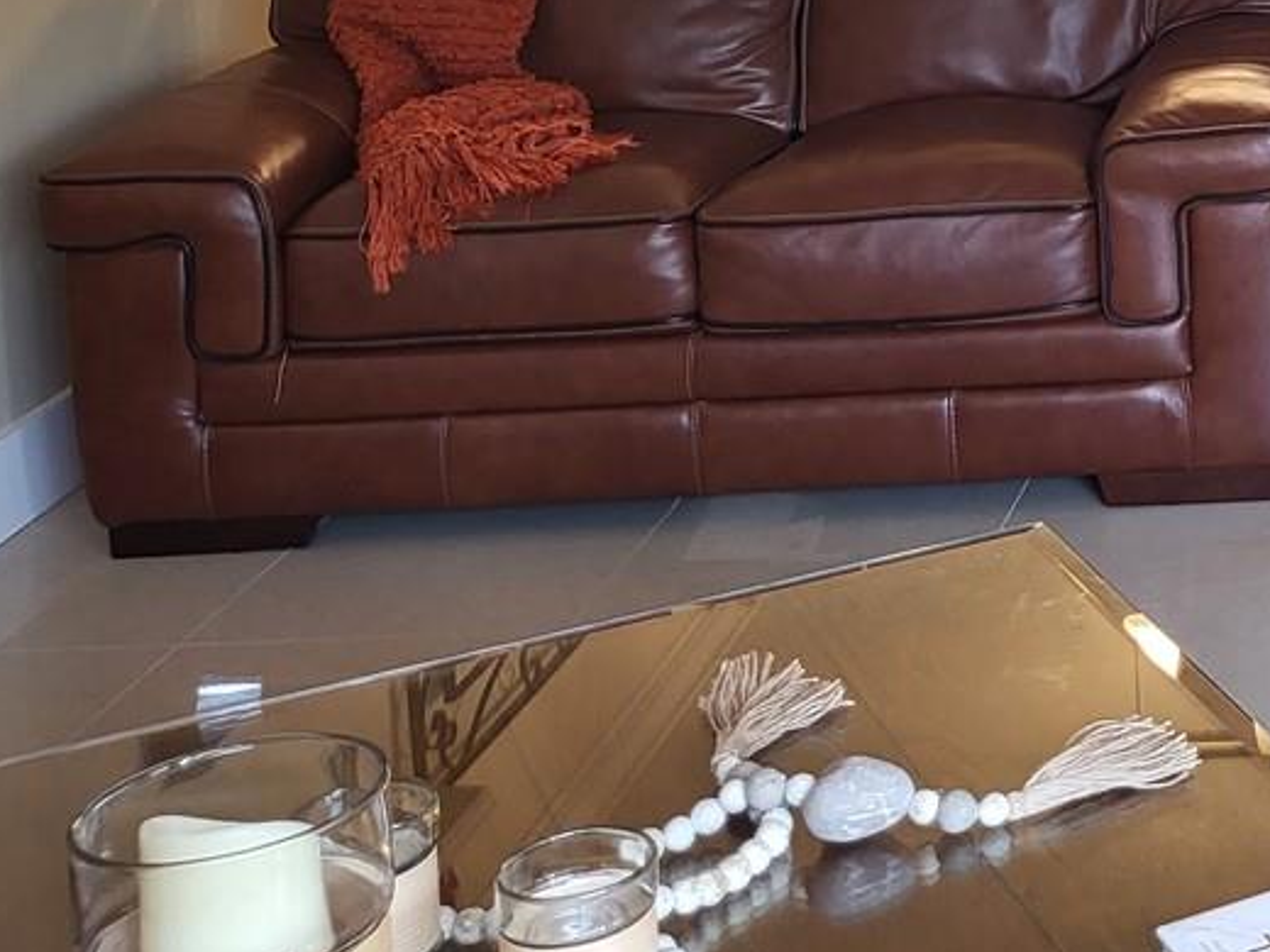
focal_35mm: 80
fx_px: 2935
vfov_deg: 16.9
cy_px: -422
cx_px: 1707
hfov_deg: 21.7
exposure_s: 1/60
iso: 160
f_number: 1.8
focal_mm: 5.4
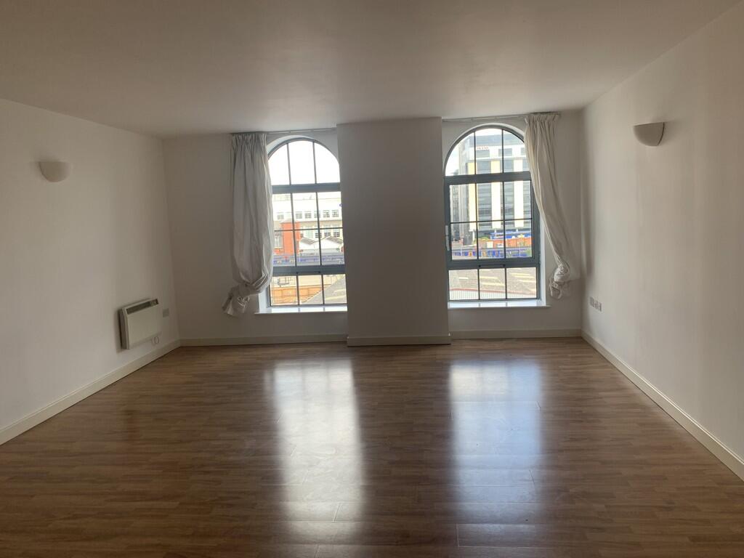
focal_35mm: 26
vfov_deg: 53.1
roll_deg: +3.4
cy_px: 279
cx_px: 372
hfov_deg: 67.3
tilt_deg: -6.3
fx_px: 559
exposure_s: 1/122
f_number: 1.8
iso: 25
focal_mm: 4.25
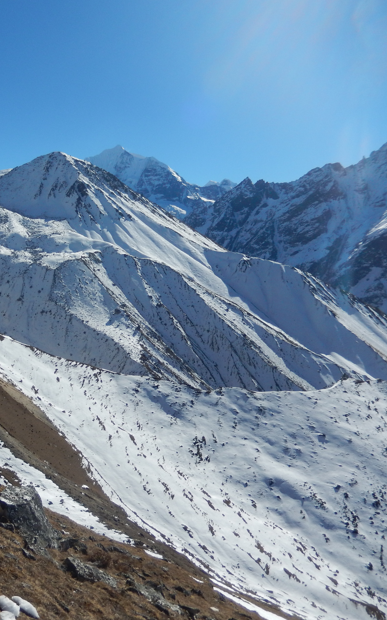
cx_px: 30
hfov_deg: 33.3
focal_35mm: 36
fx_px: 608
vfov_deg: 54.0
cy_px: 307
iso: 125
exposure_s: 1/800
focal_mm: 4.5
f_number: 6.8
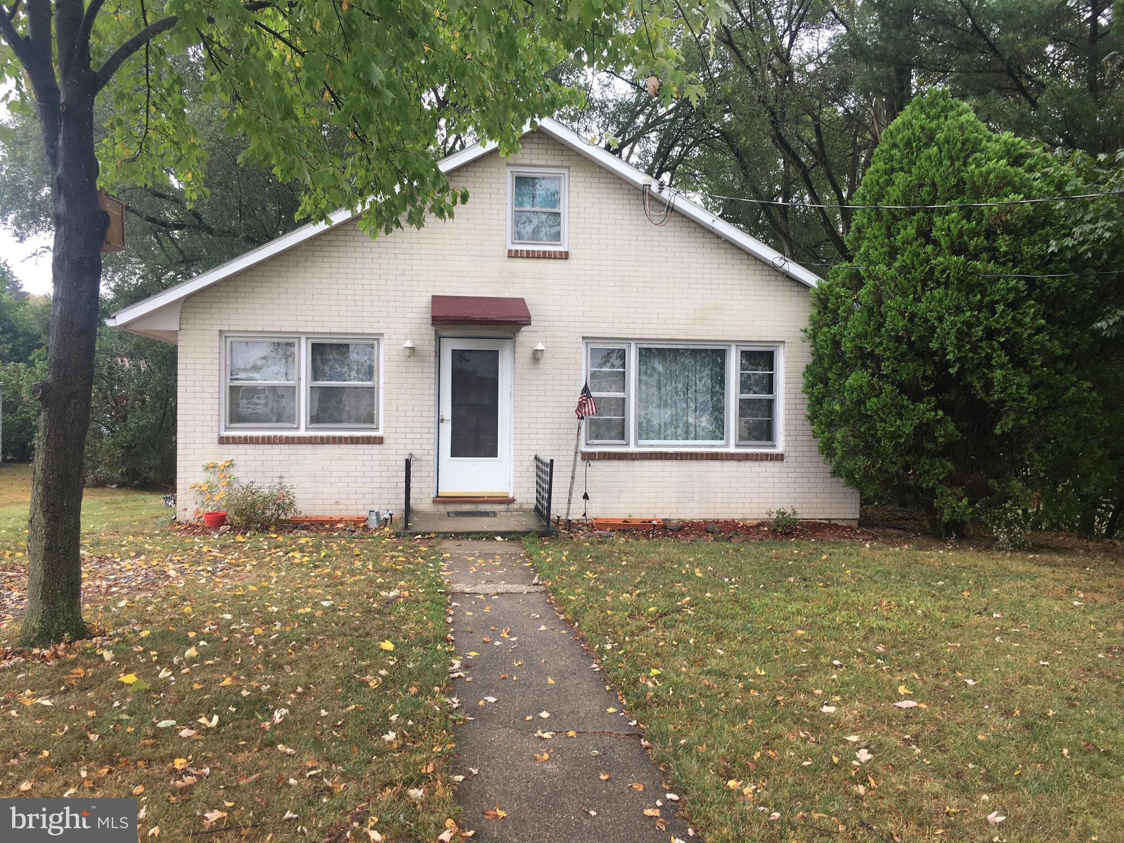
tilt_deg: +0.5
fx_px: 942
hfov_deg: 61.7
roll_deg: -1.1
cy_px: 422
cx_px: 562
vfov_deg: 48.2
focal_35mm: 29
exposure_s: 1/133
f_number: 2.2
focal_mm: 4.15
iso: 25
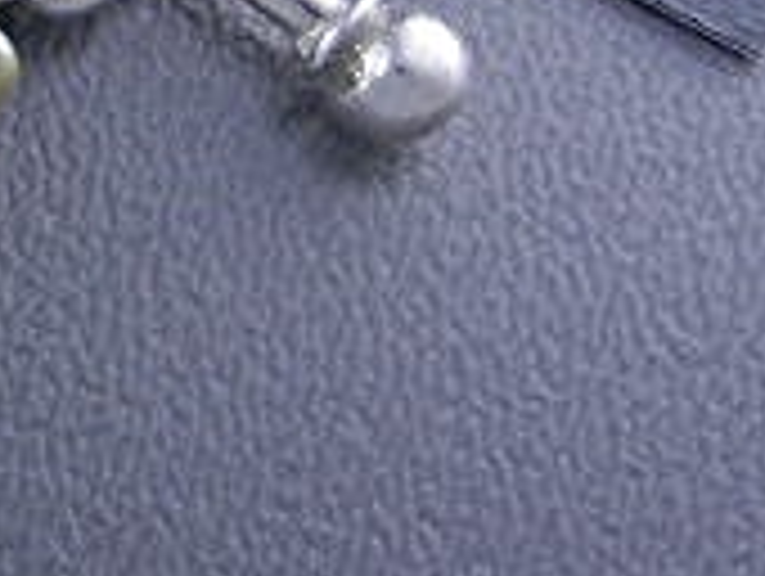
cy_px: -428
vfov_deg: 8.5
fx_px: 3740
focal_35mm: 169
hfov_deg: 11.2
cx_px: -418
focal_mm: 8.1
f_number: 3.8
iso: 200
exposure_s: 1/6.8
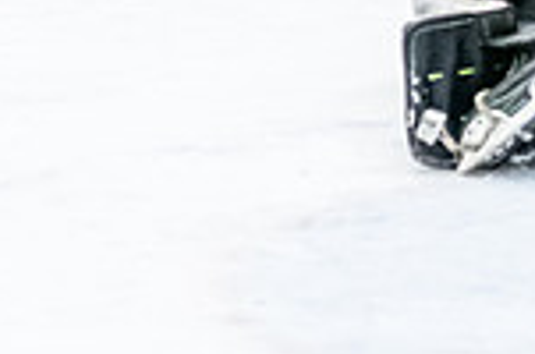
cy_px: -328
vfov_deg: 3.1
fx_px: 6614
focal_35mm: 446
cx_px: 337
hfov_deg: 4.6
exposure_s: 1/800
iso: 3200
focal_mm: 82
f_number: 2.8
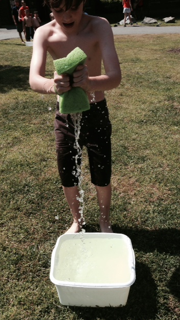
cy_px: 162
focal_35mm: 37
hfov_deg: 32.0
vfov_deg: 54.0
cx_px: 89
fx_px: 314
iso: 50
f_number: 2.4
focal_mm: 4.12
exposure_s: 1/1748
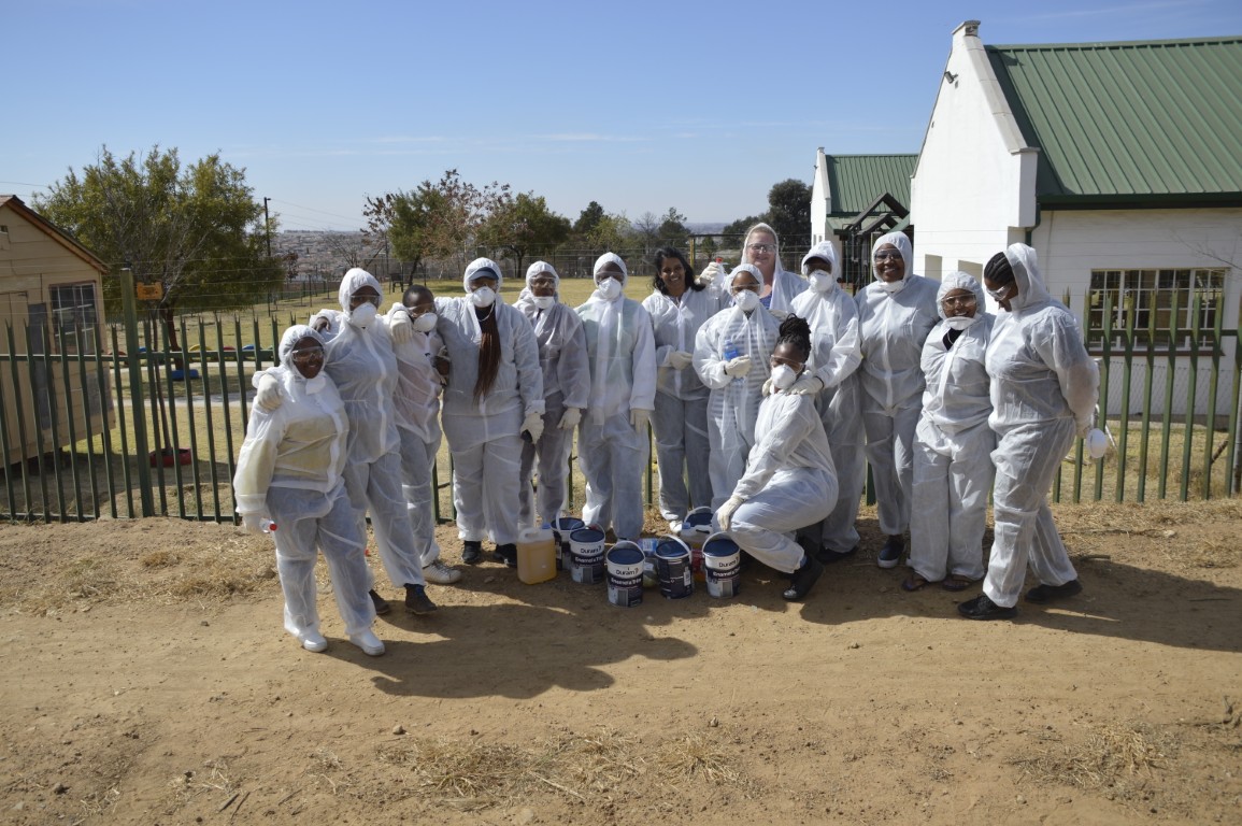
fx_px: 1034
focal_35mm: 30
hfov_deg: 62.0
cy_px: 413
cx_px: 621
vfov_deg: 43.5
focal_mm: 20
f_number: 4.5
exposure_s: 1/800
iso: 100
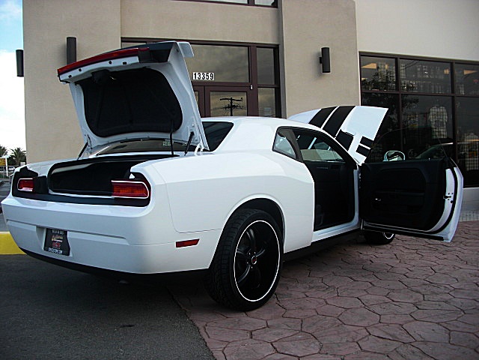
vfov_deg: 39.7
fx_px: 498
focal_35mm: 36
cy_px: 180
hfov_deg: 51.4
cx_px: 240
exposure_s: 1/250
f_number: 2.8
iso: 50
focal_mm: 6.3
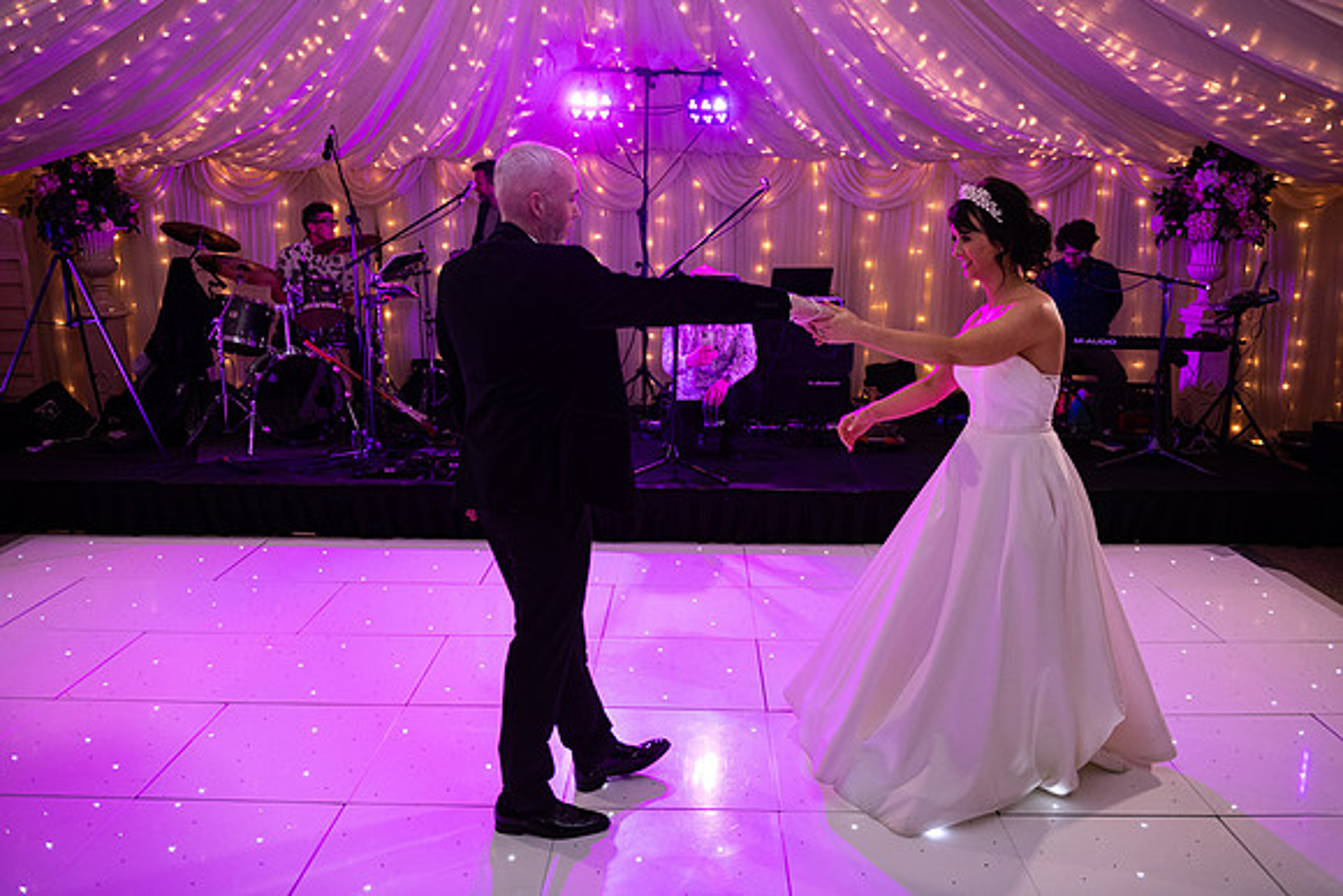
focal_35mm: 28
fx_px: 1045
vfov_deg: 46.4
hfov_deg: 65.5
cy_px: 448
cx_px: 672
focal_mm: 28
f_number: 3.5
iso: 1000
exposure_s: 1/160
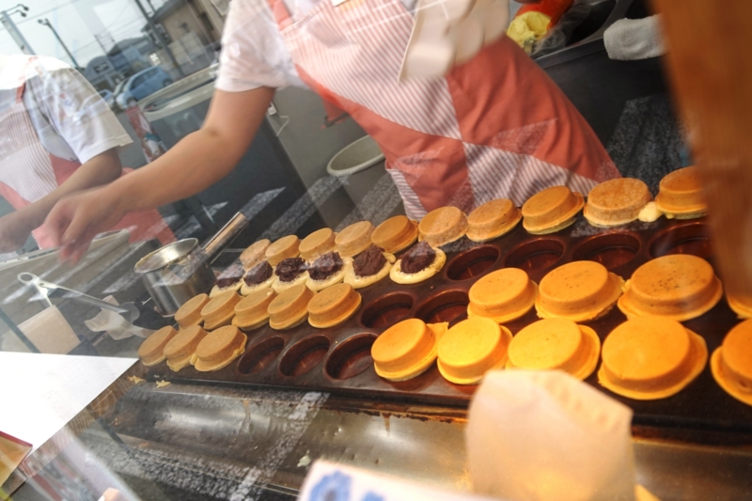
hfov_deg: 67.4
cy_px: 250
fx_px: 564
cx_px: 376
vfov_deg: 47.9
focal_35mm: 27
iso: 100
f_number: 4
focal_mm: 18
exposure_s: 1/60
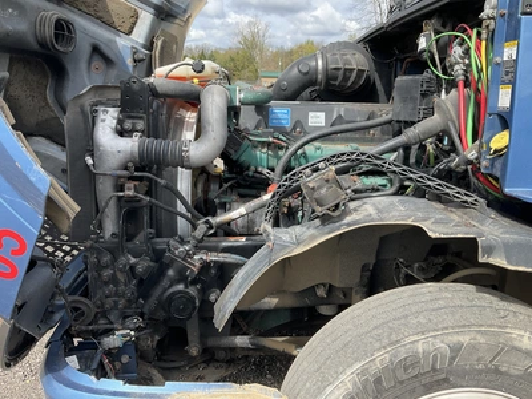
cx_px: 266
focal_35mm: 29
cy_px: 200
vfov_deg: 48.2
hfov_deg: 61.7
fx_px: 446
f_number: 1.8
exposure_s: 1/613
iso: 25
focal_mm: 3
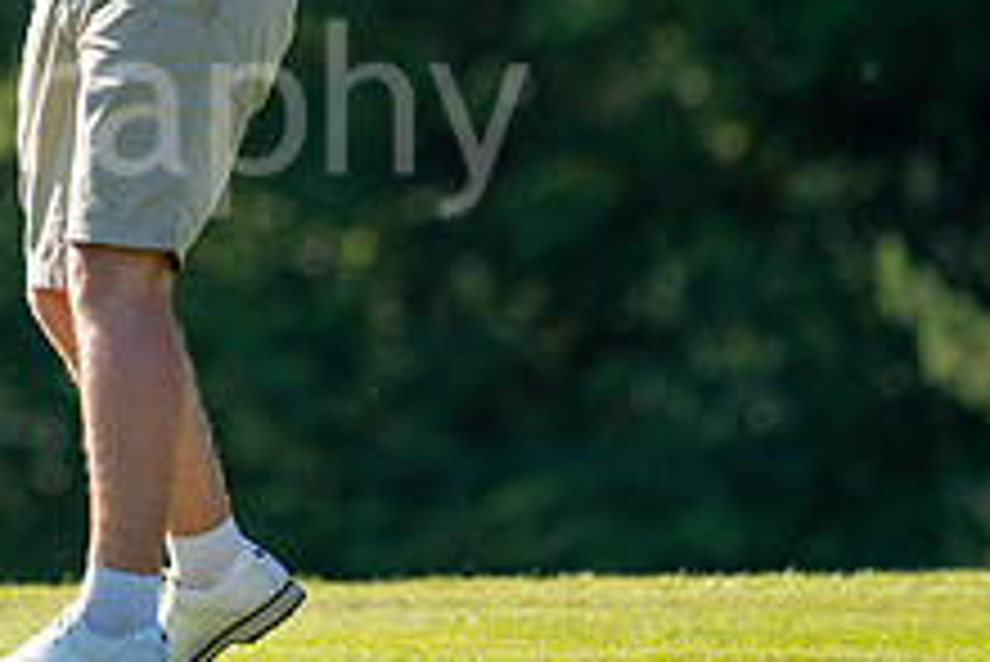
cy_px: -110
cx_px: -45
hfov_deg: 2.6
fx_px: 21766
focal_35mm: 791
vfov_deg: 1.7
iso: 250
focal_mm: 300
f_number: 4.5
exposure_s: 1/1000
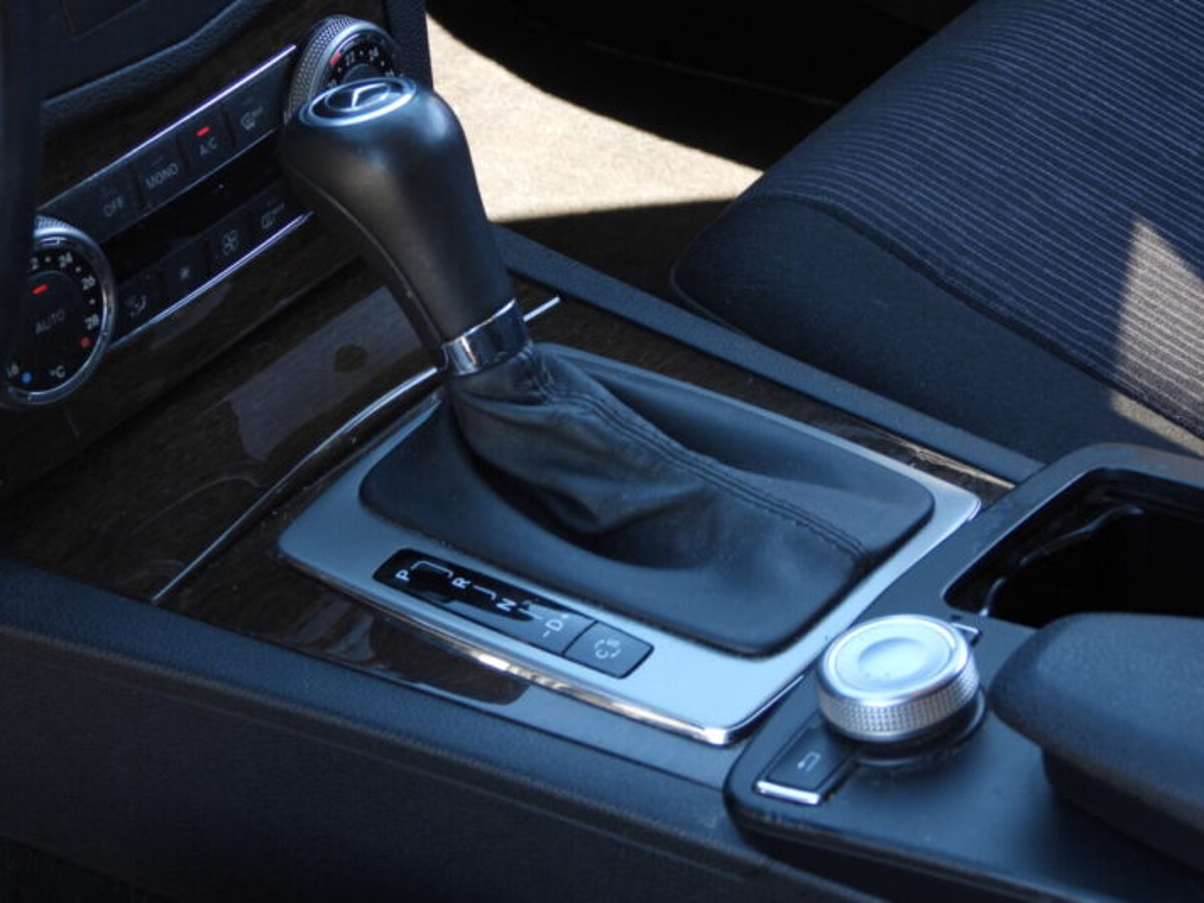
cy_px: 452
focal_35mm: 105
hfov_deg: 18.7
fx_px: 3652
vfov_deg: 14.1
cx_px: 602
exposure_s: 1/60
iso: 140
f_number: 4
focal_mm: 18.9
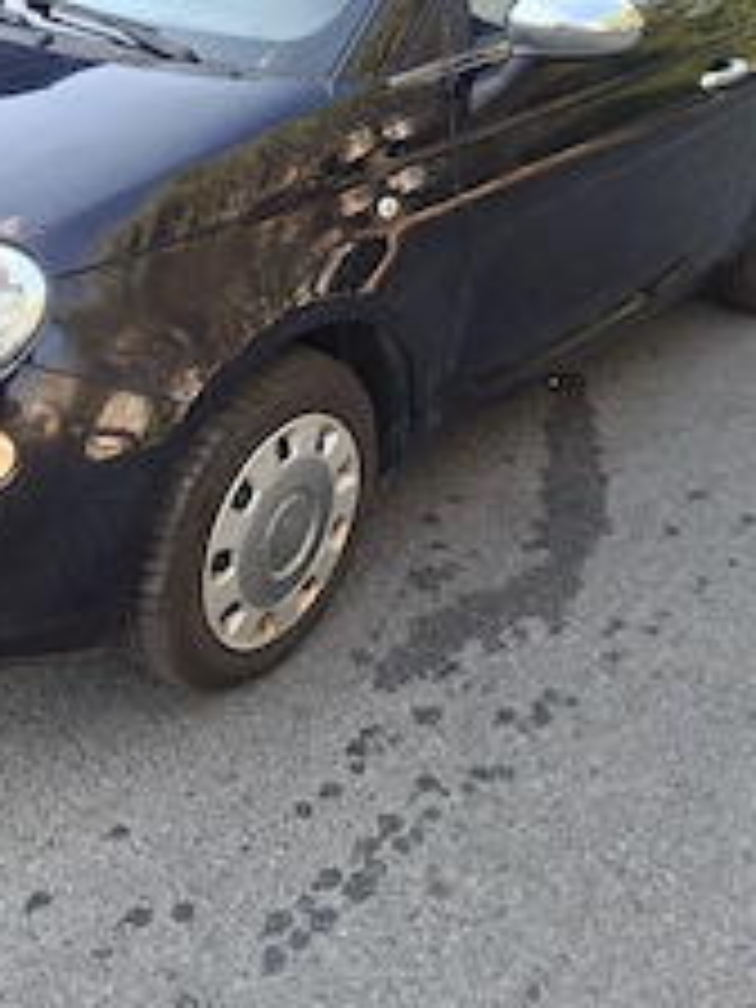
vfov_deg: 43.8
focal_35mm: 41
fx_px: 1194
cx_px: 216
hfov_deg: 34.6
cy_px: 216
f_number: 1.8
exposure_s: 1/128
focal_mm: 5.54
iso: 50
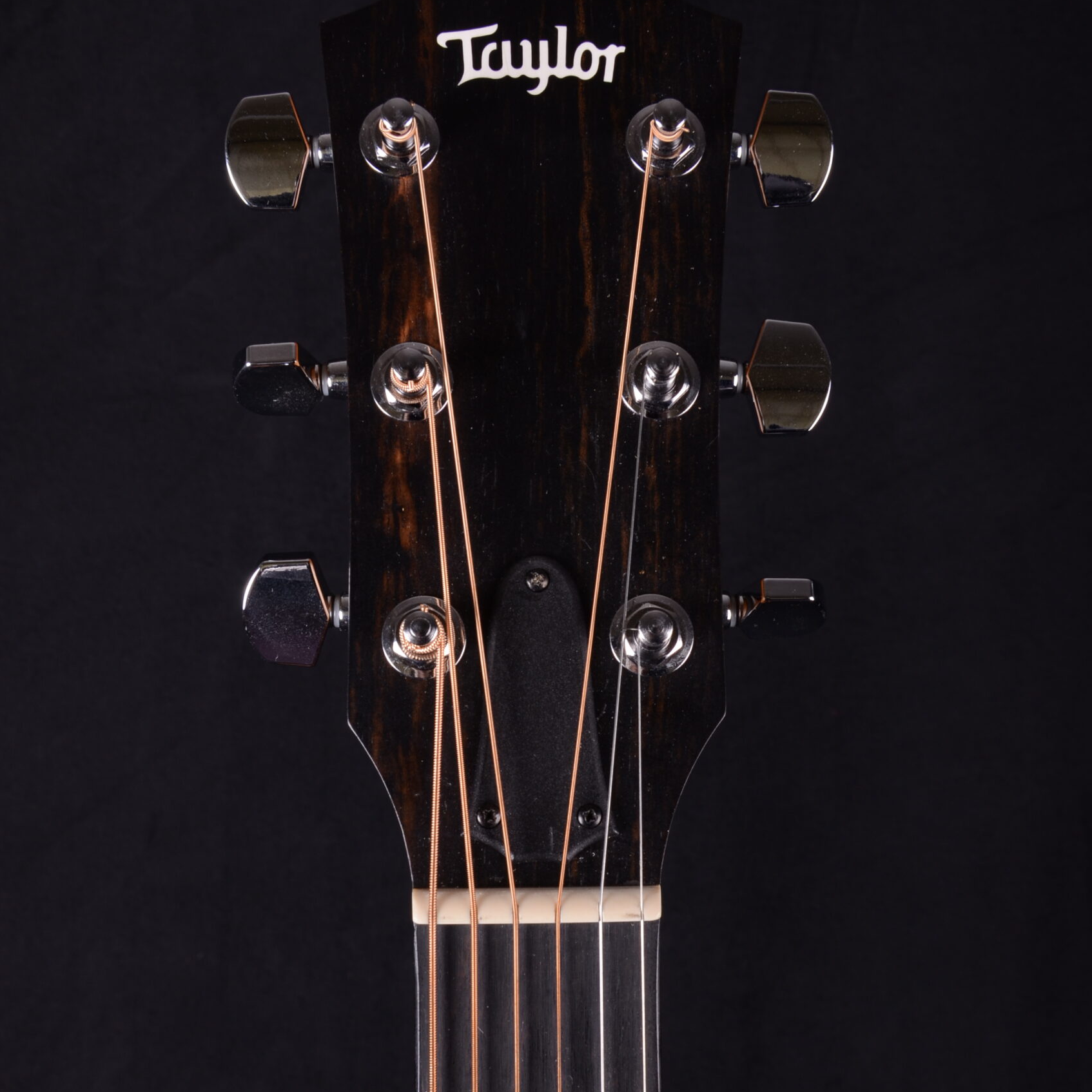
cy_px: 650
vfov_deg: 33.9
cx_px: 546
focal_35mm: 50
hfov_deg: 34.0
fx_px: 1785
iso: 200
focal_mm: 26
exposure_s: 1/200
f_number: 13
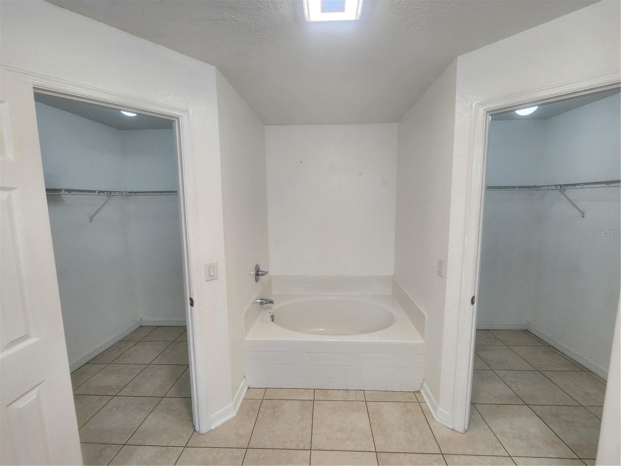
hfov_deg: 106.2
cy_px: 233
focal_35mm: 13
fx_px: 233
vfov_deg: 89.9
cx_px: 310
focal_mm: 2.2
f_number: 2.2
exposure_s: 1/60
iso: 100
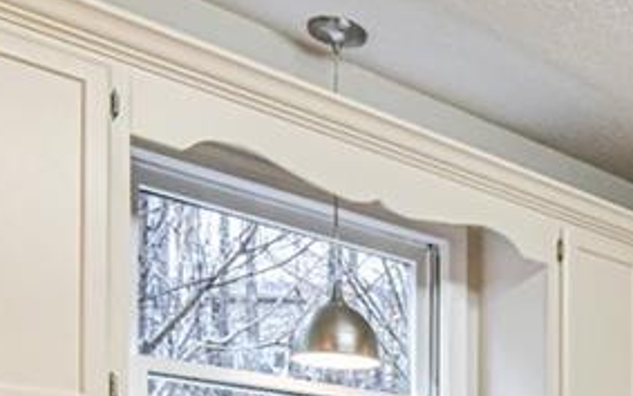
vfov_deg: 19.2
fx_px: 1018
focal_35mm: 59
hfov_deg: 27.5
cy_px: 596
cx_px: 863
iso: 4000
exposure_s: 1/125
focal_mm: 16
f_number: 11
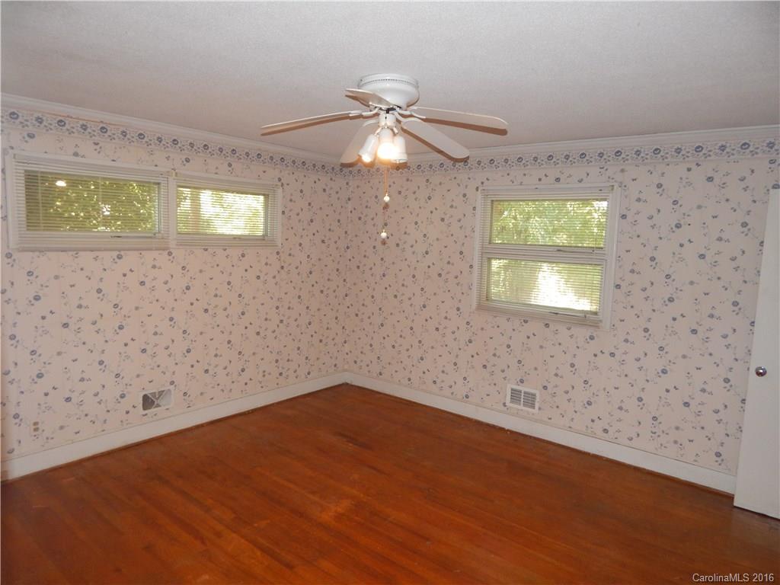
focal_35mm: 22
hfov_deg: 76.4
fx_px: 496
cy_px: 292
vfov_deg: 61.1
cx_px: 390
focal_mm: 4
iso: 200
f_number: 3
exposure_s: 1/30
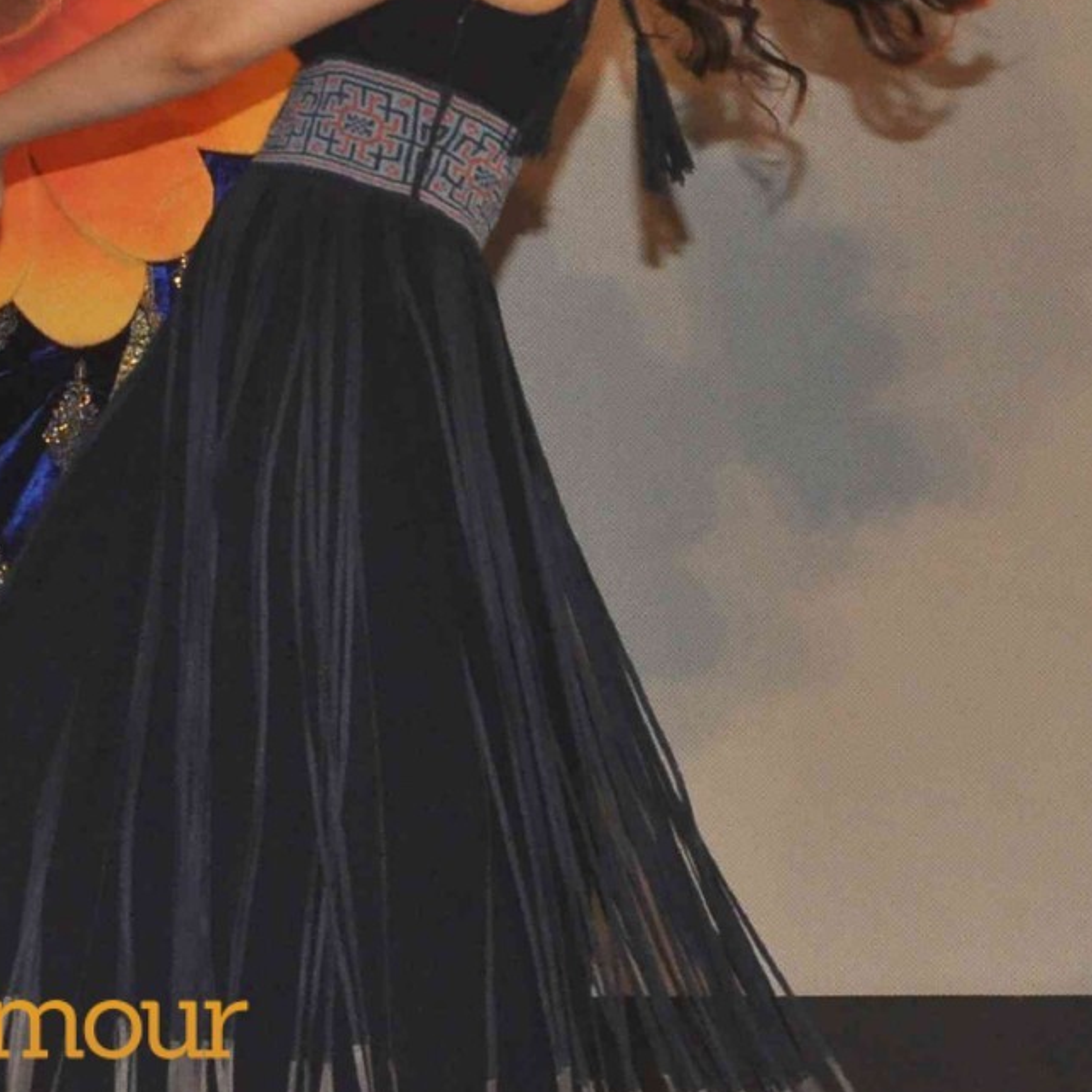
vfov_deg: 7.8
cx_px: -129
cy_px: 432
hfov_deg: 7.8
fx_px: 7995
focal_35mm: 224
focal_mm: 50
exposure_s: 1/200
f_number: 10
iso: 1000
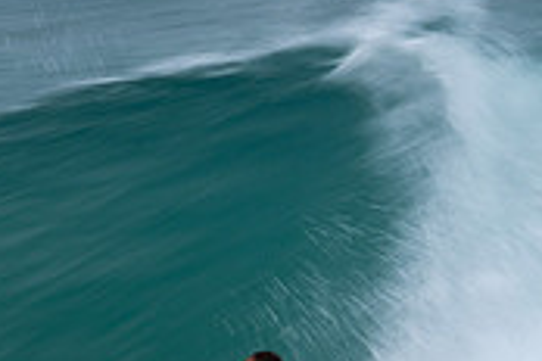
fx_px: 37696
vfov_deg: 0.5
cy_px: 531
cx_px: 287
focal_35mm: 2504
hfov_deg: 0.8
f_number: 25
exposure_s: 1/20
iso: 100
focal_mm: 500
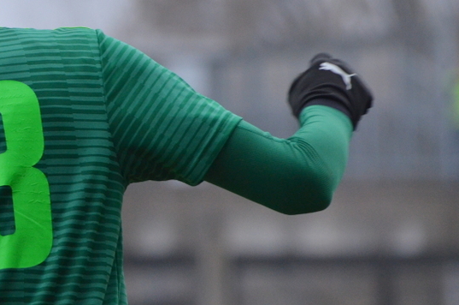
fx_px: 8312
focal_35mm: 653
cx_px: -38
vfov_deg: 2.1
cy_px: 141
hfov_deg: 3.2
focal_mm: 195
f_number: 5.3
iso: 800
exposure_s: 1/250
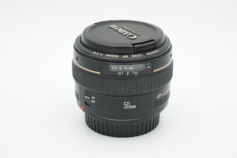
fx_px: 632
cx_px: 118
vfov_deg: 14.3
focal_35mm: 96
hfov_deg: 21.2
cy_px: 79
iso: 400
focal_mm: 64
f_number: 11
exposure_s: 1/100
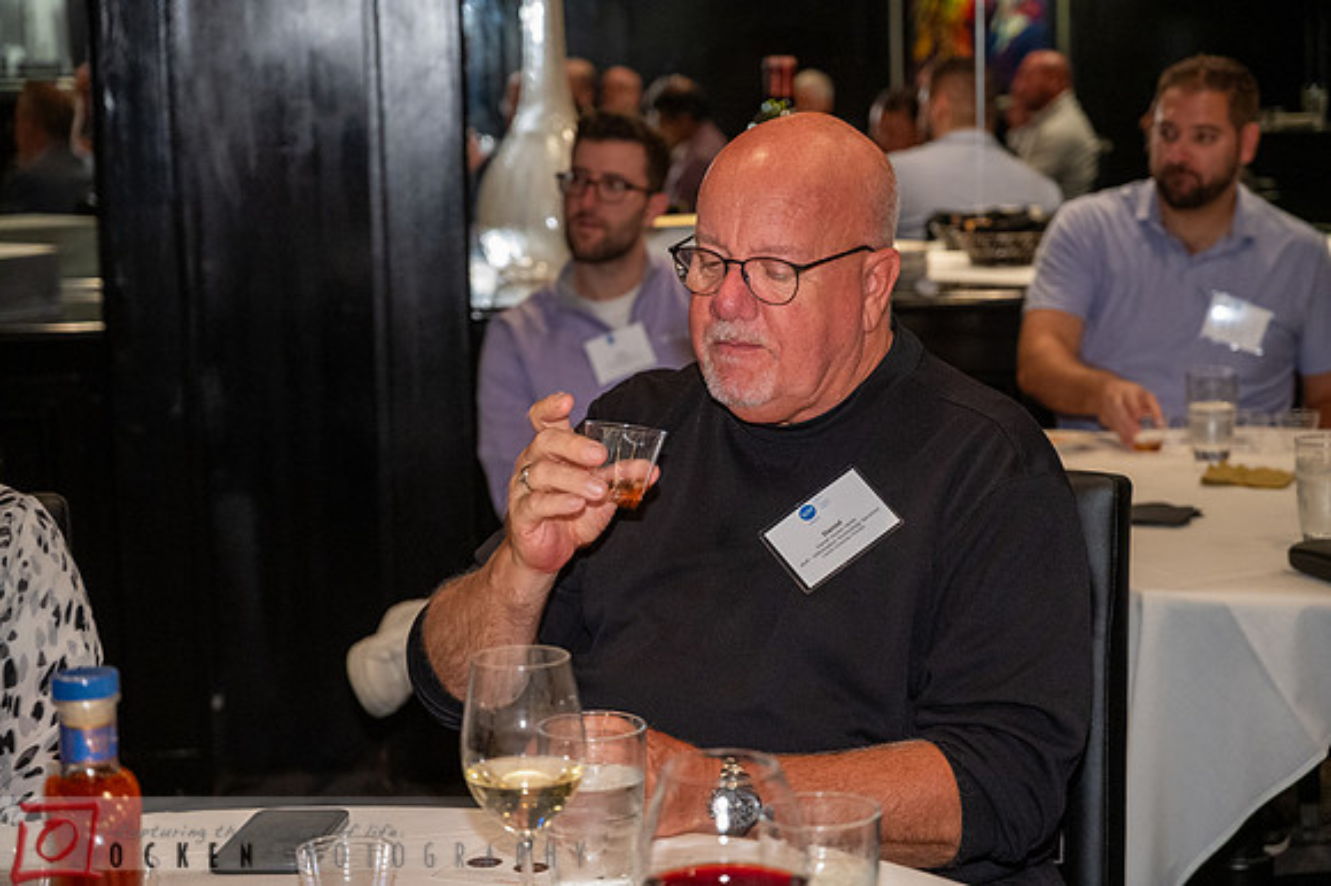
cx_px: 666
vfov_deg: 19.4
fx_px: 2586
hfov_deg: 28.9
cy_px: 443
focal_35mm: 70
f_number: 4
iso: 5000
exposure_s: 1/60
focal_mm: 70
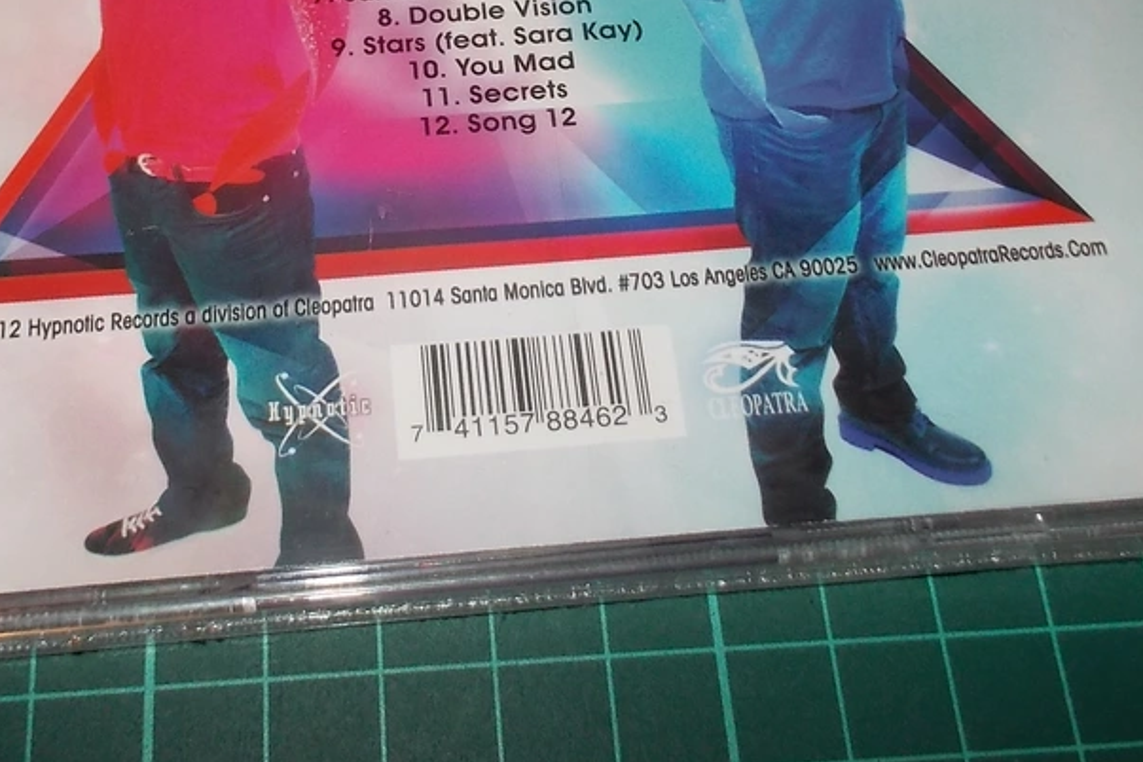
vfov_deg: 26.4
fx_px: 1587
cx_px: 470
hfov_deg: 39.5
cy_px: 123
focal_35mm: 50
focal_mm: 4.1
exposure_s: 1/30
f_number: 3.3
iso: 200
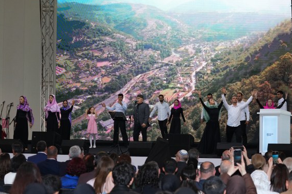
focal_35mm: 99
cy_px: 92
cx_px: 122
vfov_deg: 13.8
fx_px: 803
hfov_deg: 20.6
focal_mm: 70
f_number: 4.5
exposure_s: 1/200
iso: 2000
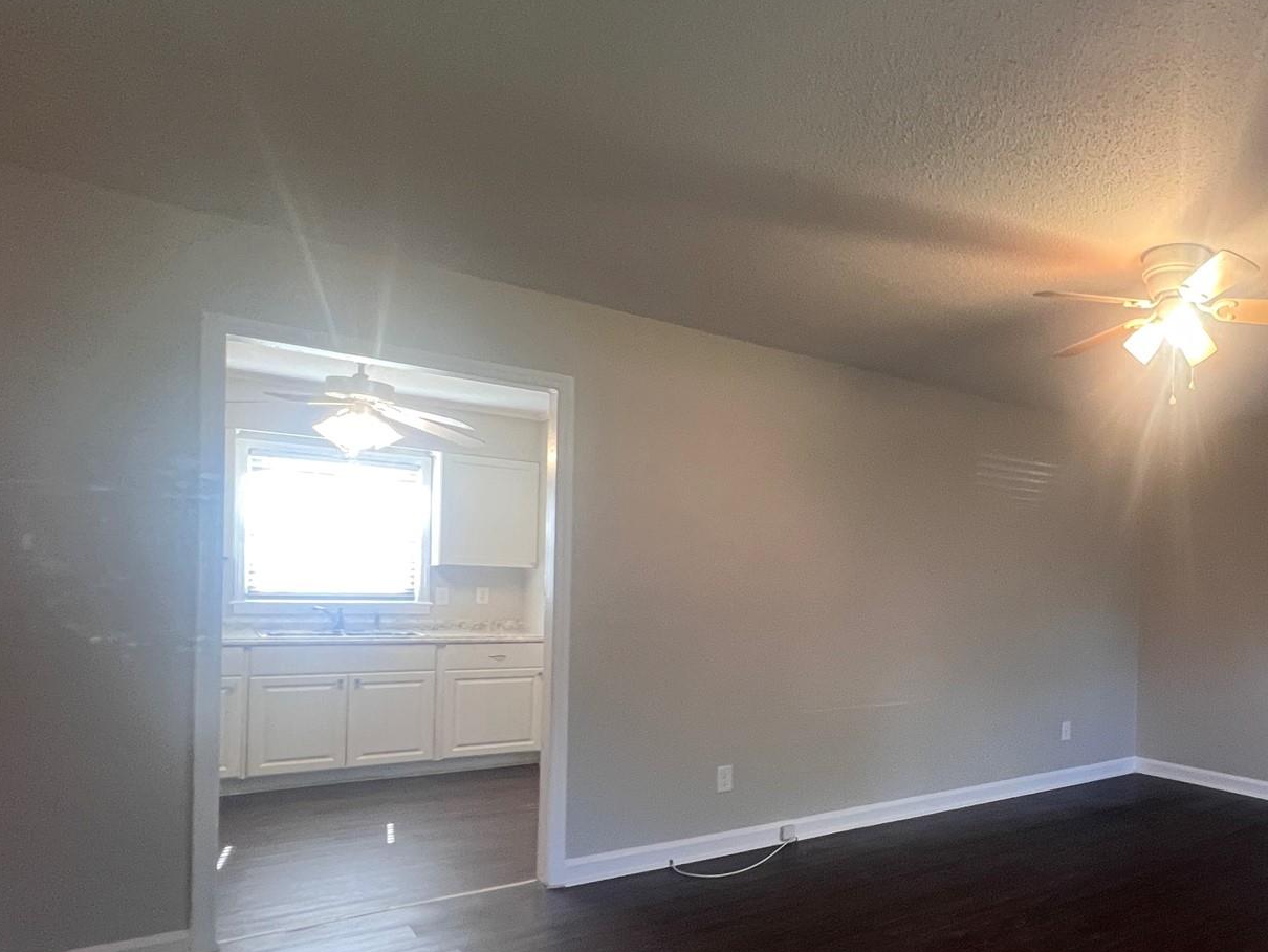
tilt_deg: +0.3
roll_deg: -0.3
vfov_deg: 60.3
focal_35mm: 22
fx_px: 806
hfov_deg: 70.1
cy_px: 596
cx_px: 983
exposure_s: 1/60
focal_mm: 1.57
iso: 250
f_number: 1.8
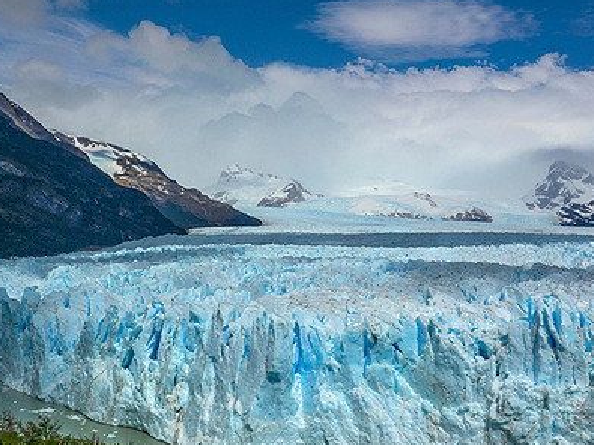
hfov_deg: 39.5
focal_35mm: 48
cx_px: 247
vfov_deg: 30.1
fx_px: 823
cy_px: 273
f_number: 11
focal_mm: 12.63
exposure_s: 1/1250
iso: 100
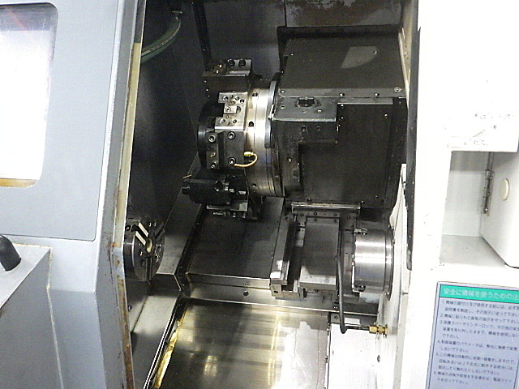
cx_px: 260
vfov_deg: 49.7
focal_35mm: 28
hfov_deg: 63.4
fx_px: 420
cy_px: 194
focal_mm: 5
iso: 1250
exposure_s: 1/45
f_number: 3.5
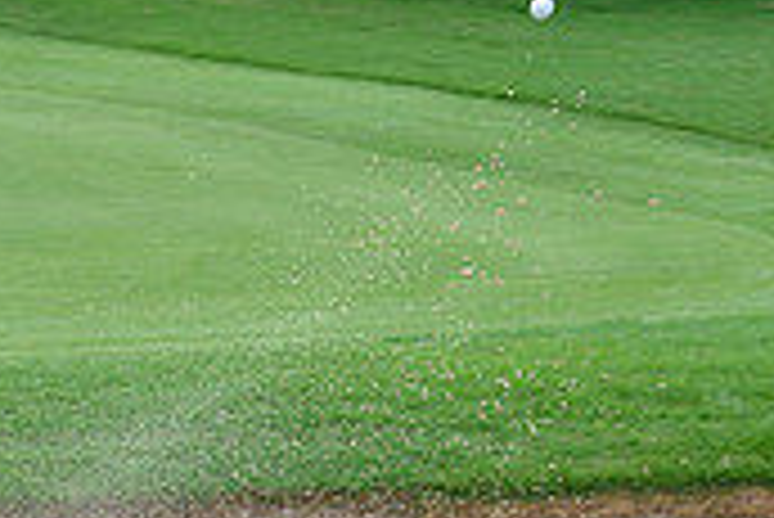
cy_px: 405
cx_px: 225
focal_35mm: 390
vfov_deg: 3.5
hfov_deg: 5.3
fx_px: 8392
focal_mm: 116
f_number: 6.3
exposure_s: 1/250
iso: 200
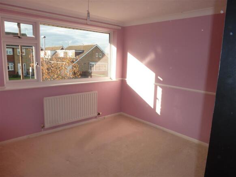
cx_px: 118
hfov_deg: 71.6
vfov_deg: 56.9
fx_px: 164
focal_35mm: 24
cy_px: 88
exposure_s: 1/160
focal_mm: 4.3
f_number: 4
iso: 100
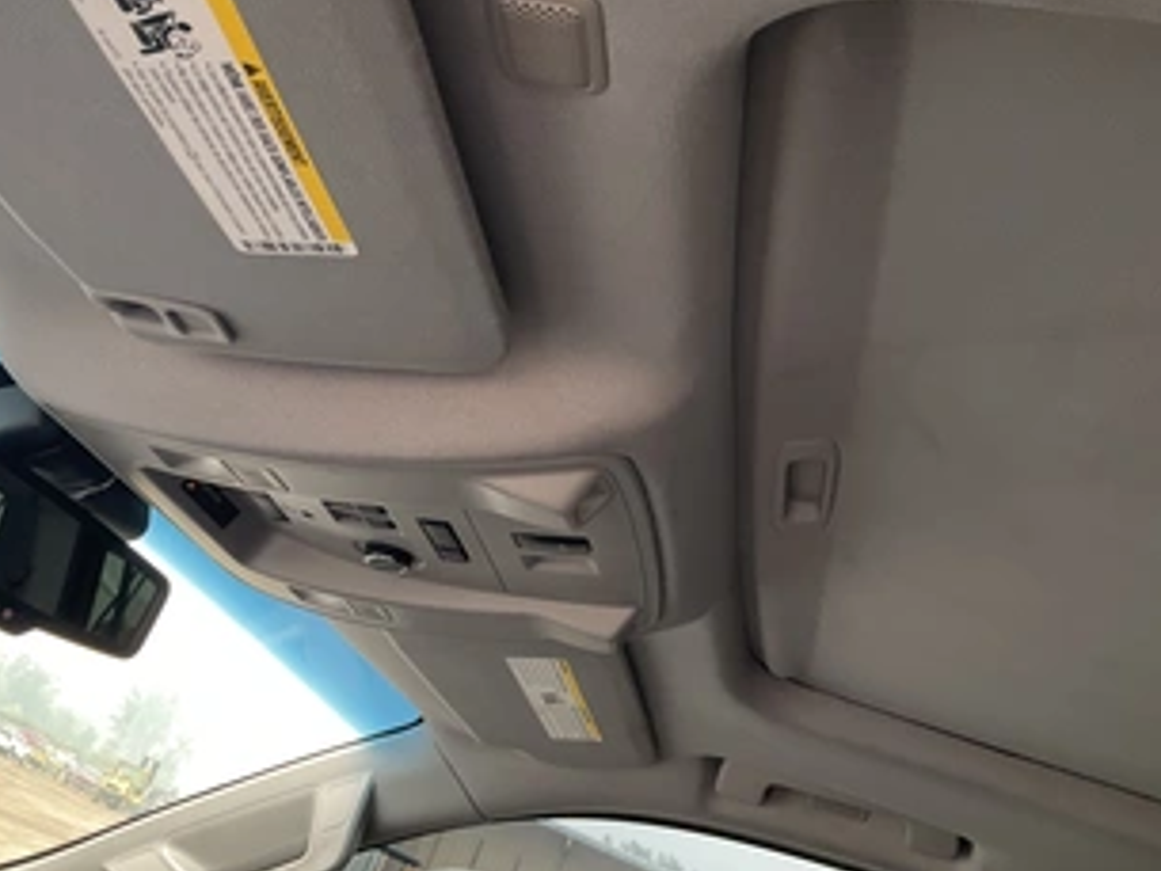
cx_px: 464
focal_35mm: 38
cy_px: 441
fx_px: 1275
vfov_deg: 37.7
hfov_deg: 48.7
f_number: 1.8
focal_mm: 3
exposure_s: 1/122
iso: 40
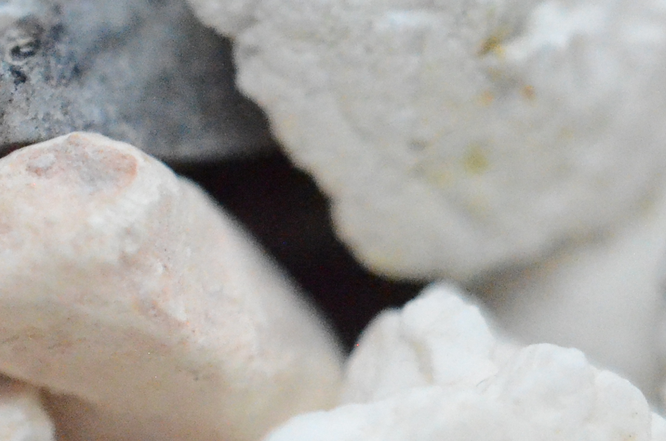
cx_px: 1080
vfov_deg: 5.7
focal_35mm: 240
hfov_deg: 8.4
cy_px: -3
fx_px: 4431
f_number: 6.3
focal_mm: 40
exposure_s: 1/2500
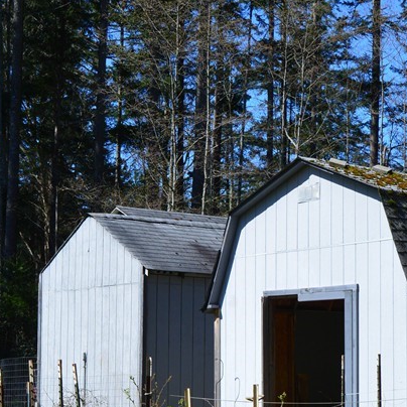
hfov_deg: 19.2
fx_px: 1184
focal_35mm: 89
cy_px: 326
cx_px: 345
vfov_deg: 19.3
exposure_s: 1/500
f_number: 11
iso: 360
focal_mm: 26
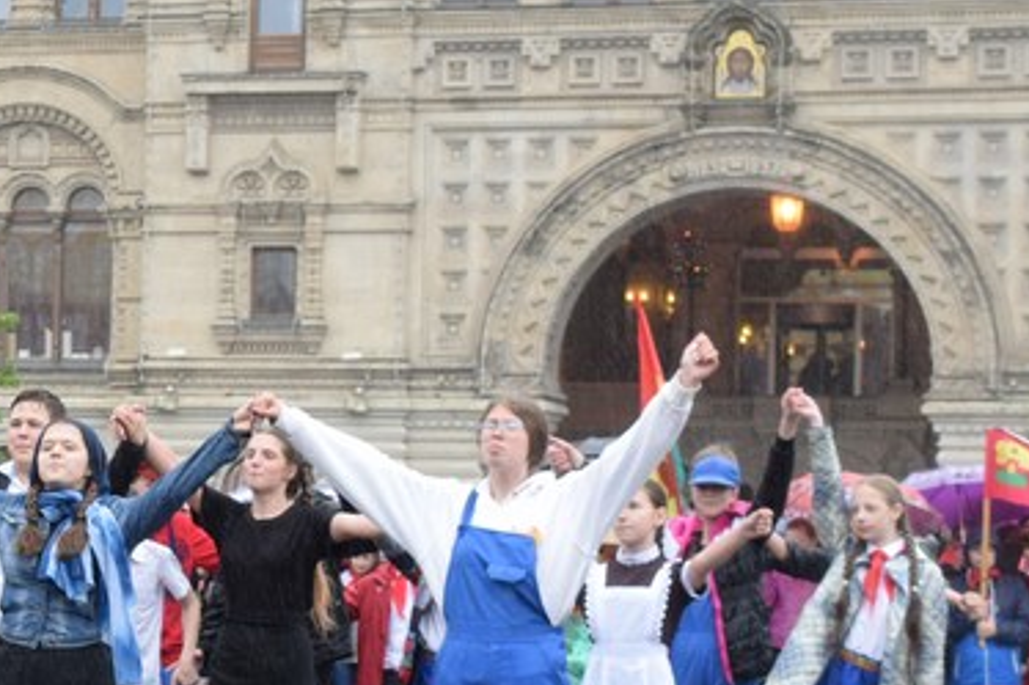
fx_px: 3639
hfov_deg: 15.6
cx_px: -127
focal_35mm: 127
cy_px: 488
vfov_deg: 10.7
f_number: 7.1
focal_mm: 31
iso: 400
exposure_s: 1/200
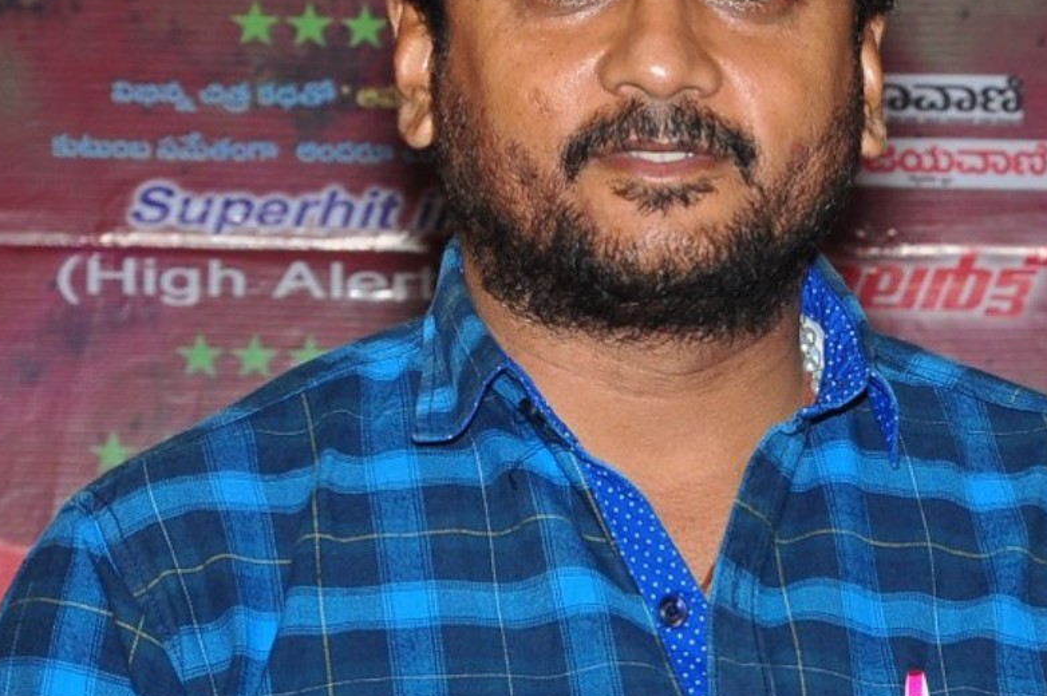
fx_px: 8805
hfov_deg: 6.8
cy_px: 561
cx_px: 1276
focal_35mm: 303
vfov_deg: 4.5
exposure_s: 1/125
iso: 400
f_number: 10
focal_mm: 70
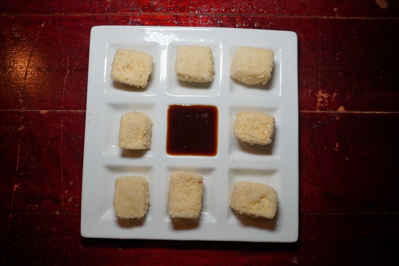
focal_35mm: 30
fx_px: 332
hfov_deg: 61.9
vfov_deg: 43.6
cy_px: 133
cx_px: 200
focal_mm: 30
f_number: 4
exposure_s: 1/60
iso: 125
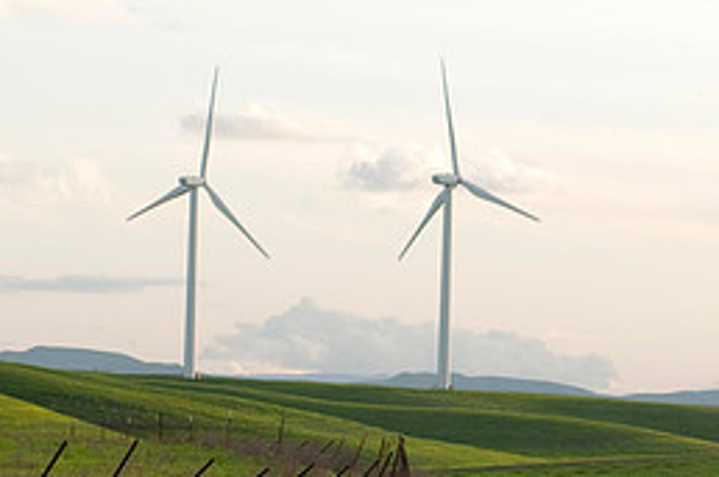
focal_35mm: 236
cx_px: 552
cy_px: 495
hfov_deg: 8.7
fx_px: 4705
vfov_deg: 5.8
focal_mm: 70
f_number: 5.6
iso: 200
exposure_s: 1/60
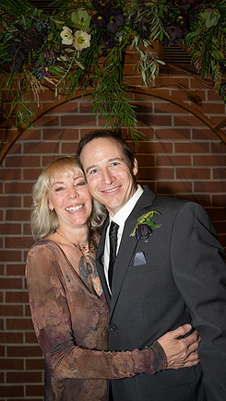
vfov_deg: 71.9
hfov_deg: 44.4
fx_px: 277
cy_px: 203
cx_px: 109
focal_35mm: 26
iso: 2000
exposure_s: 1/125
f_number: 2.8
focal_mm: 24
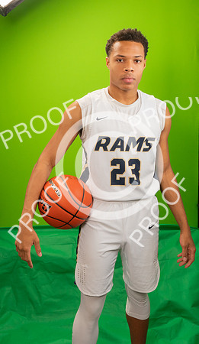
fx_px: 427
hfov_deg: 26.2
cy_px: 136
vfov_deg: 43.6
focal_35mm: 47
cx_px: 80
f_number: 18
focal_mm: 24
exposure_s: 1/60
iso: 800
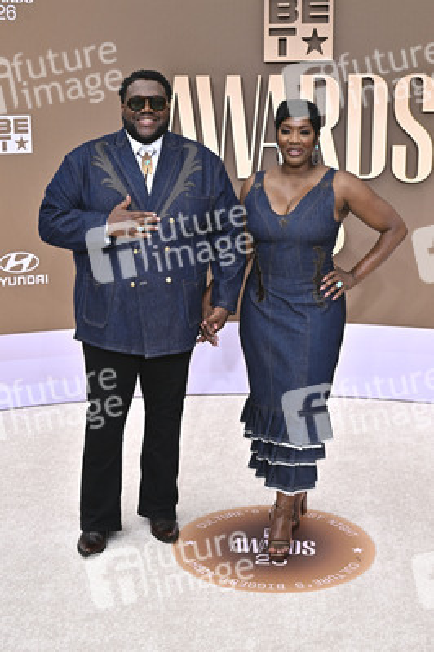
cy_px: 326
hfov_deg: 28.0
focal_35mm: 48
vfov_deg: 41.1
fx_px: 869
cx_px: 217
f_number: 9
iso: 400
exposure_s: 1/320
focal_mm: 48
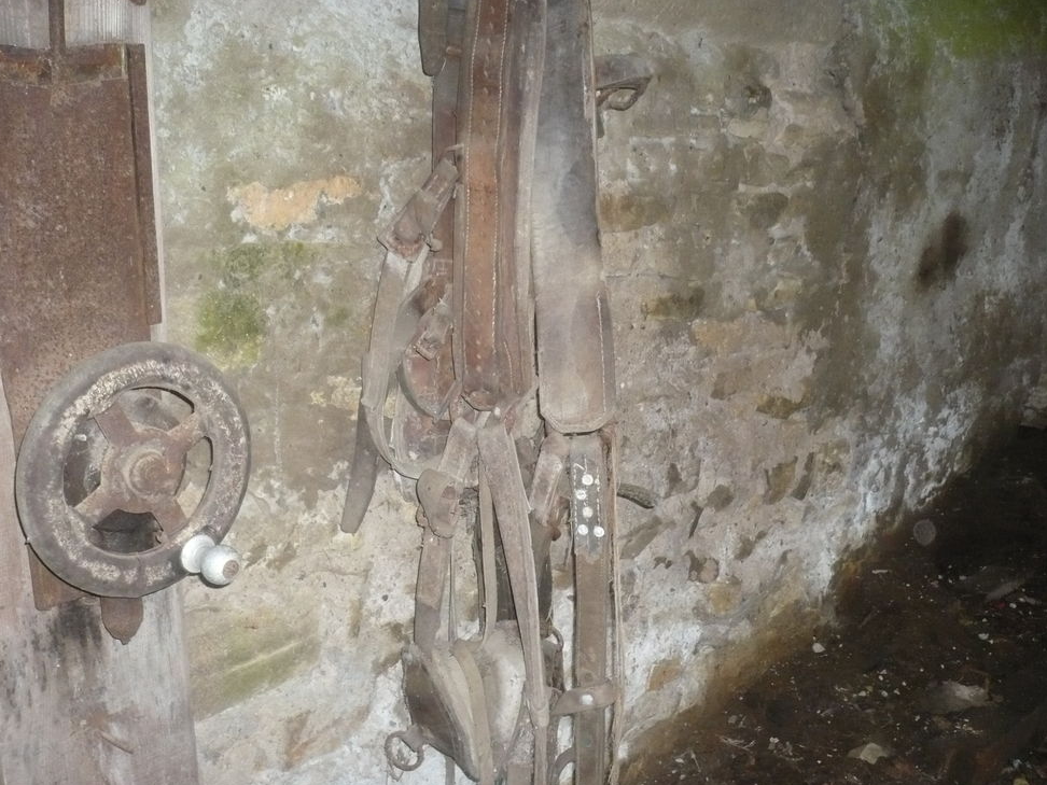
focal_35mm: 36
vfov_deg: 39.7
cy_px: 393
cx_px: 521
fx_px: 1089
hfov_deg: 51.4
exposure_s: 1/30
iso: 320
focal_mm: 5.8
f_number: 2.8
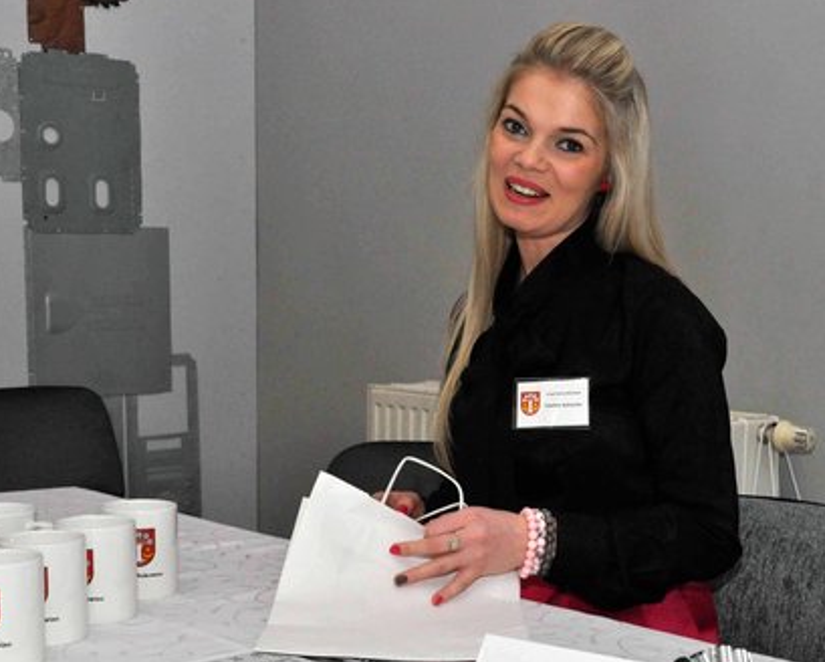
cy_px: 426
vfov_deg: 23.5
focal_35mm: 65
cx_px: 418
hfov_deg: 29.2
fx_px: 1582
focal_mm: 29
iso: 1250
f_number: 11
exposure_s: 1/60
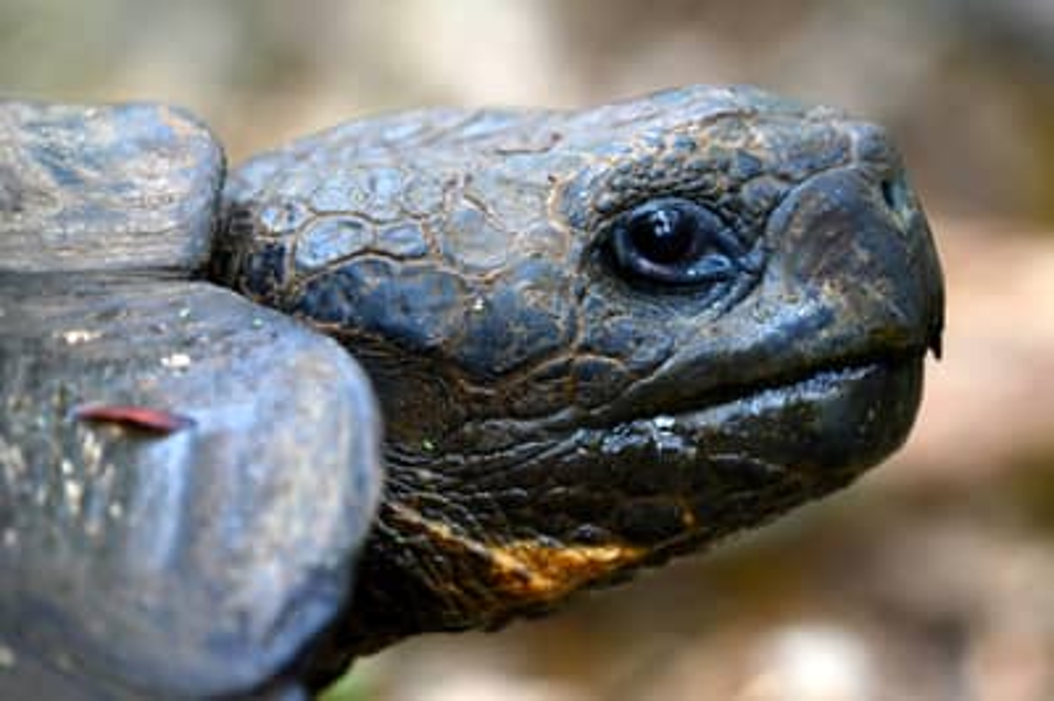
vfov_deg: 3.4
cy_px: 350
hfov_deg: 5.2
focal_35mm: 400
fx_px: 11701
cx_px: 527
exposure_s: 1/125
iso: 320
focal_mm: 400
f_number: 6.3
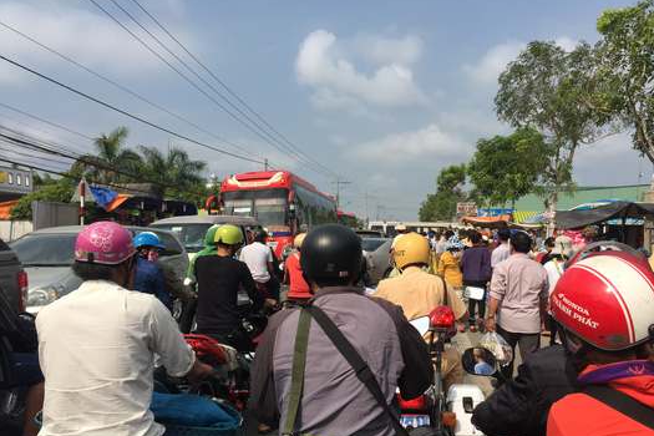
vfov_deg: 42.2
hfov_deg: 60.3
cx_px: 335
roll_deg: -1.6
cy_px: 245
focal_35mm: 31
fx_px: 563
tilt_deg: +0.0
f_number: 2.2
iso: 32
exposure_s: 1/2475
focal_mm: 4.15
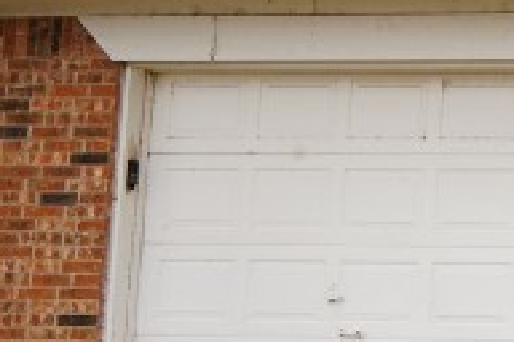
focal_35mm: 144
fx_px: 2056
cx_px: 1352
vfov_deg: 9.4
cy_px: -40
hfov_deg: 11.2
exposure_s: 1/320
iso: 100
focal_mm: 16
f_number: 5
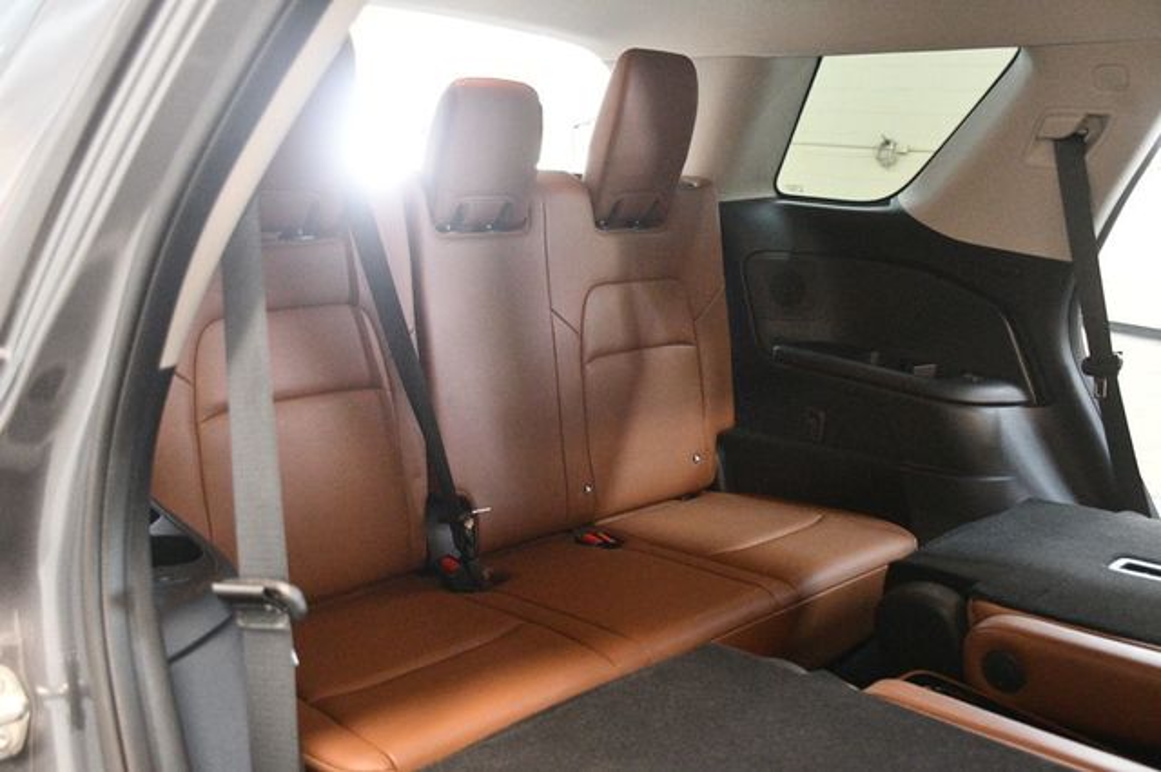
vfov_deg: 39.9
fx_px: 1064
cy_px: 386
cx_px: 580
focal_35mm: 33
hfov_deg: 57.2
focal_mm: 22
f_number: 3.5
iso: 7200
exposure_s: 1/60
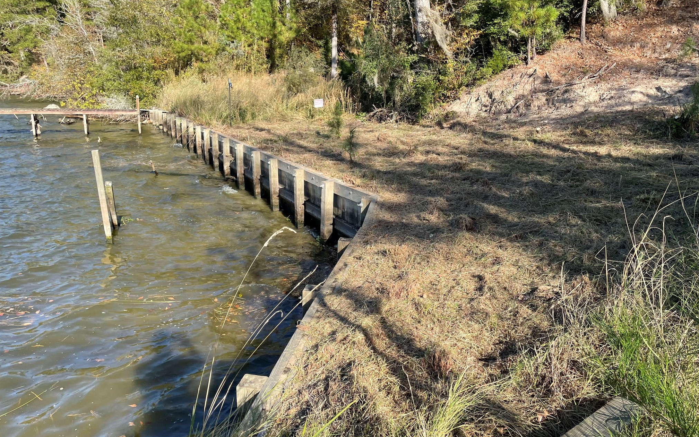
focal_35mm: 28
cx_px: 354
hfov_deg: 66.5
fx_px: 533
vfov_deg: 44.5
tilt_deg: -12.4
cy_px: 205
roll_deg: -1.1
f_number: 1.6
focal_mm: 4.2
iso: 32
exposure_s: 1/1289
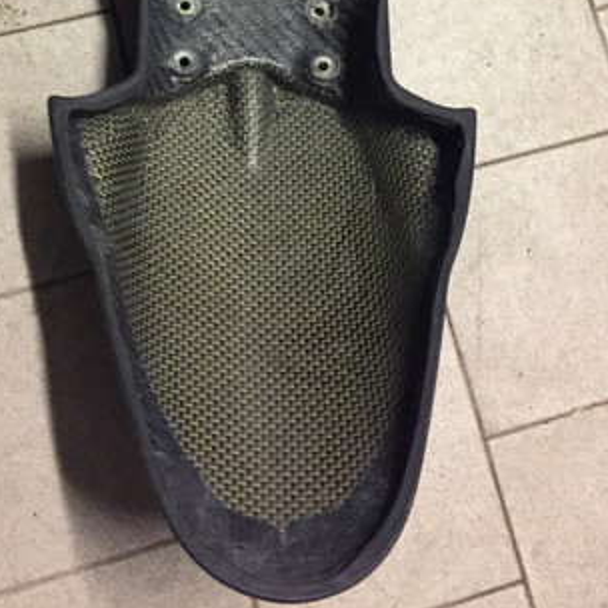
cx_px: 244
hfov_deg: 31.5
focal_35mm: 54
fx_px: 1073
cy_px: -12
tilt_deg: -75.4
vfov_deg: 29.4
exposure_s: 1/17
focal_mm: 4.15
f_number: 2.2
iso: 400
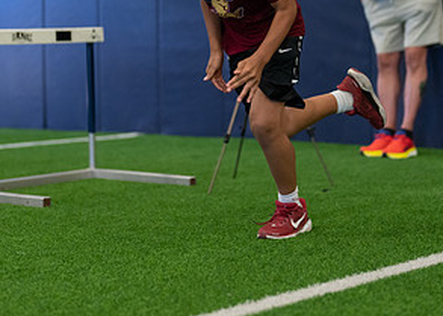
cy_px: 26
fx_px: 1346
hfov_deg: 18.7
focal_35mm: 107
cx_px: 257
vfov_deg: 13.3
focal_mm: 50
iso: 1250
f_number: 1.2
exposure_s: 1/1000
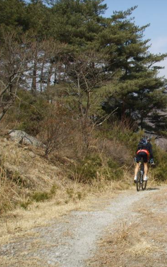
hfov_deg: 22.1
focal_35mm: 56
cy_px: 134
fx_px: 408
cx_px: 175
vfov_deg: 36.3
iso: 50
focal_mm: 6.6
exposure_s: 1/350
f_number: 6.3
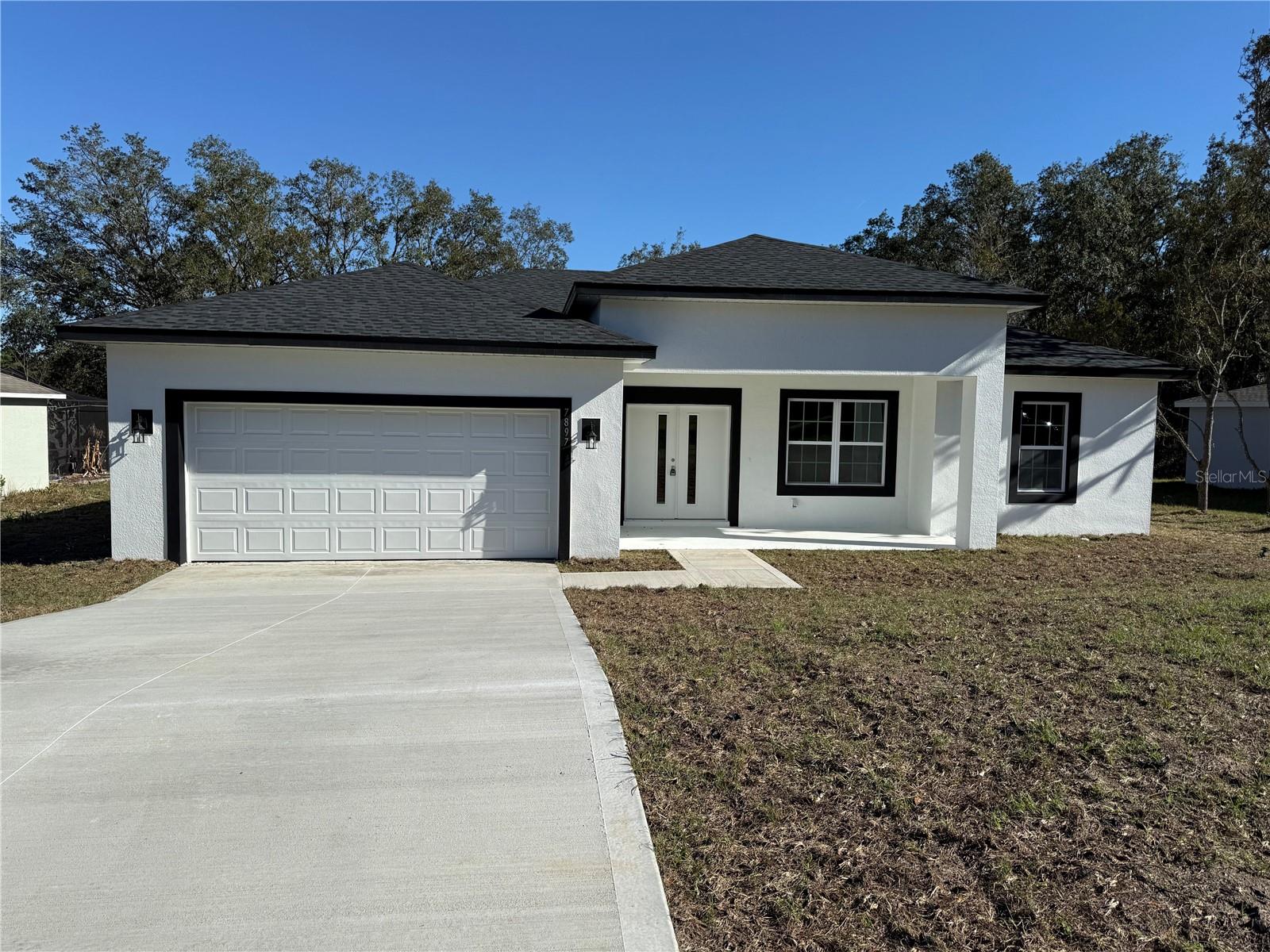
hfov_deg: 71.6
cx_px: 635
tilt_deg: -3.0
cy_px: 476
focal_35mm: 24
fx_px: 881
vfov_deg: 56.8
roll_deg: -0.8
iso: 80
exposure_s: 1/6711
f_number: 1.78
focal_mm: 6.76
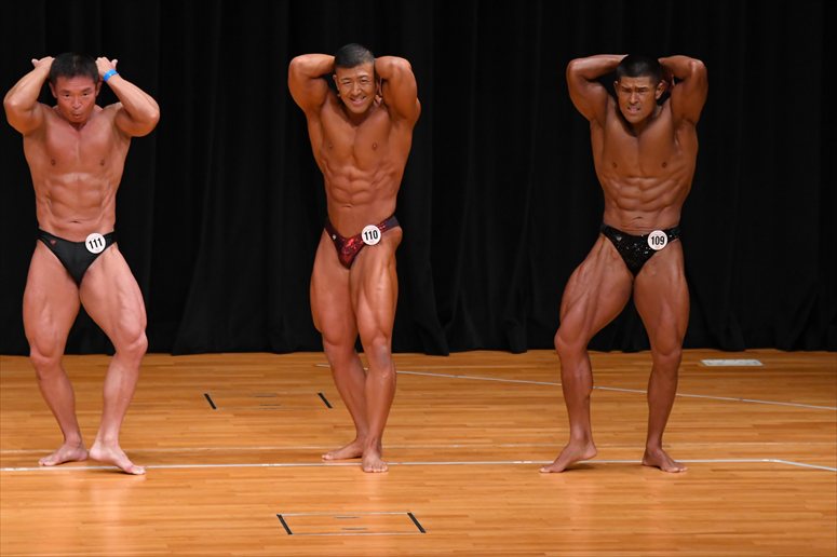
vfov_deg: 5.4
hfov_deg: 8.1
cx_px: 418
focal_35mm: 255
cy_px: 278
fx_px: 5926
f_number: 5.6
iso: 3200
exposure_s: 1/400
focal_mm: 170
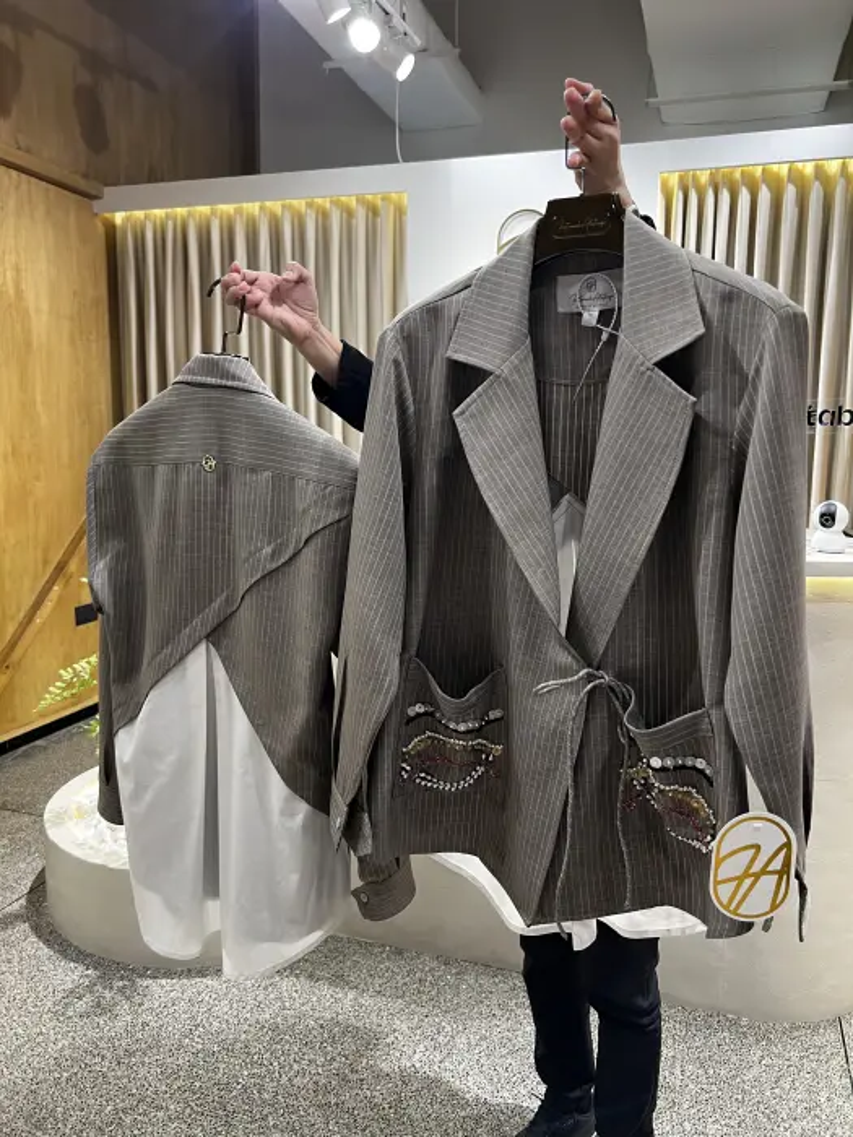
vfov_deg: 67.3
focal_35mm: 26
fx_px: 854
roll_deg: -0.3
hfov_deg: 53.1
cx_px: 426
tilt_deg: -7.5
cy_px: 568
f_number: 1.5
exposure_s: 1/50
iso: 80
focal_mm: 5.7
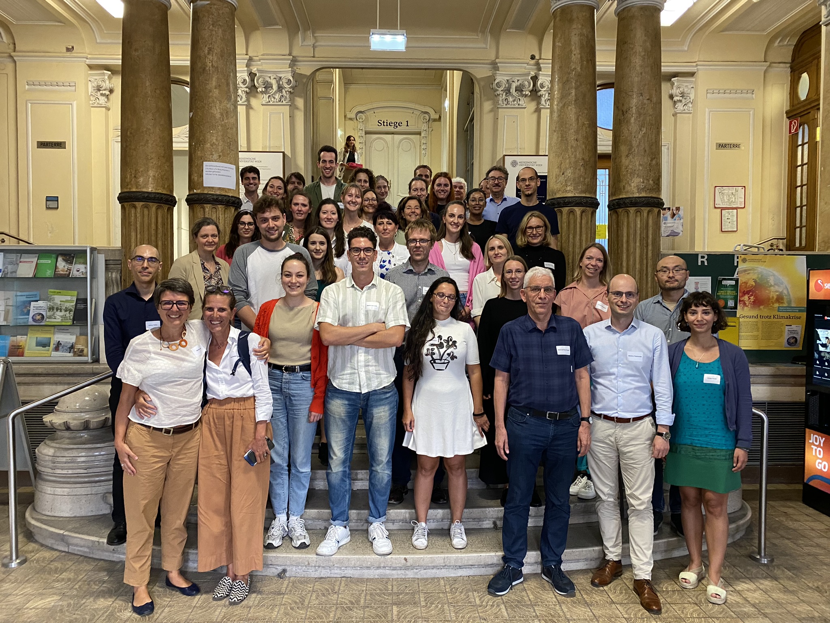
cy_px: 312
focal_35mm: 26
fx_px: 623
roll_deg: -0.3
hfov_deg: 67.3
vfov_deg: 53.1
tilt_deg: -2.6
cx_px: 415
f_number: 1.8
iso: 400
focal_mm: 4.25
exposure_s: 1/50
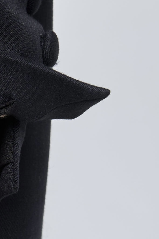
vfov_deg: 4.4
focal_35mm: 472
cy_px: 183
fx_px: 3127
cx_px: -215
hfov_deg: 2.9
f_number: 8
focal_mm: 85
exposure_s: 1/125
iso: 200
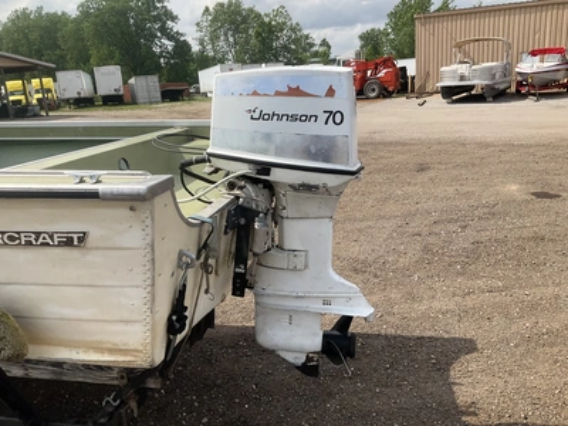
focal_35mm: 29
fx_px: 476
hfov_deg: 61.7
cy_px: 213
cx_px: 284
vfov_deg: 48.2
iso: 25
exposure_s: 1/1490
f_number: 1.8
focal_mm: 3
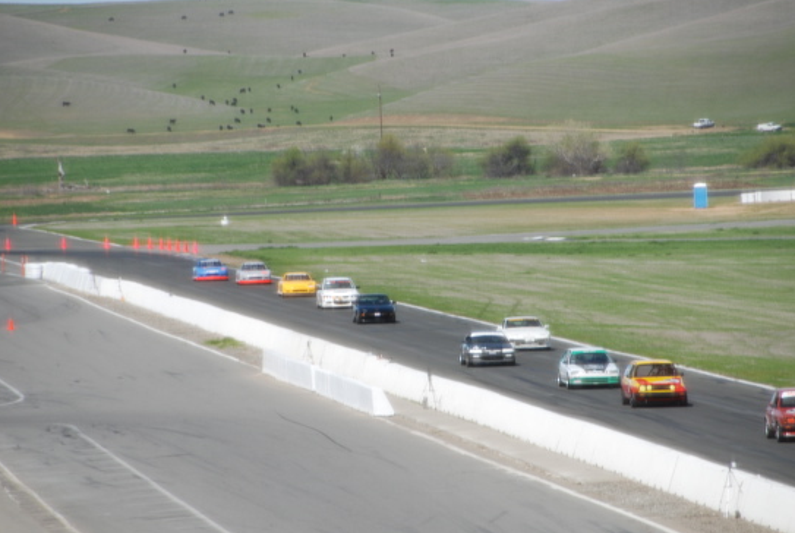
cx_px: 428
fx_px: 7808
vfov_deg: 3.9
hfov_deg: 5.8
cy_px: 280
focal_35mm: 353
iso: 200
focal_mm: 200
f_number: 5.6
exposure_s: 1/640
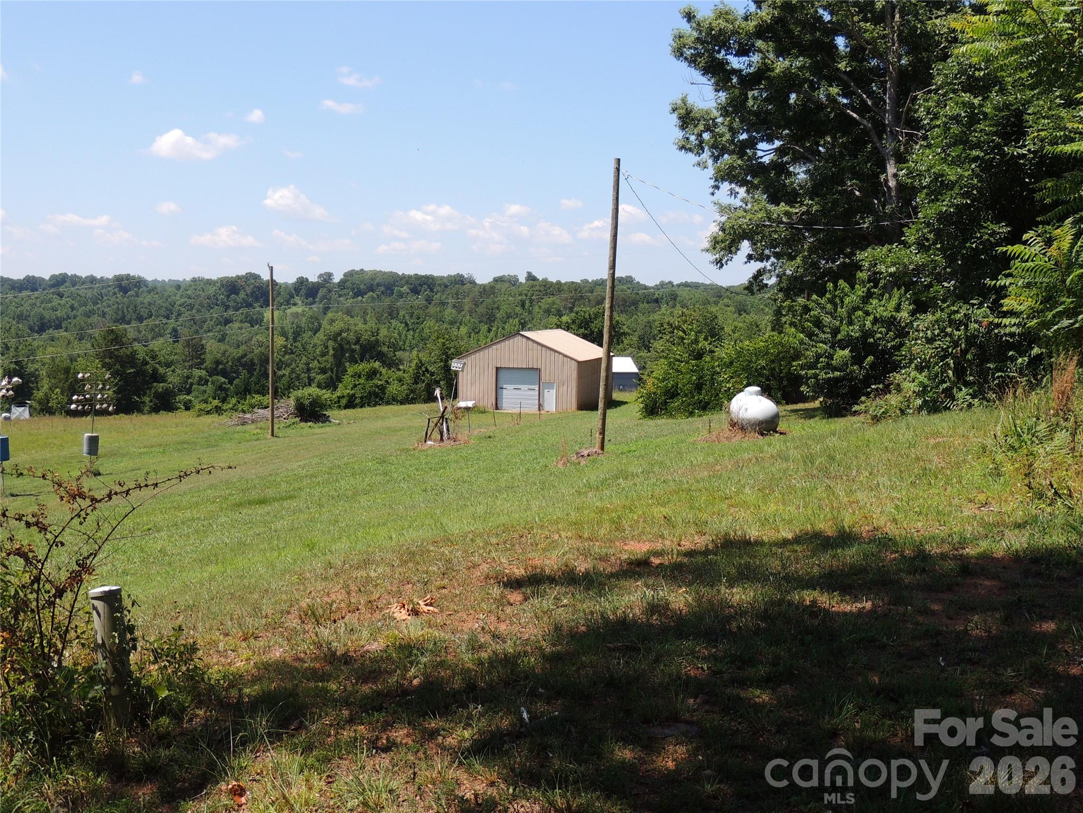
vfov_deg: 36.0
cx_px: 542
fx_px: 1251
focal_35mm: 40
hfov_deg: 46.8
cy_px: 406
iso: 100
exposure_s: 1/800
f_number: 3.3
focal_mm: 7.1
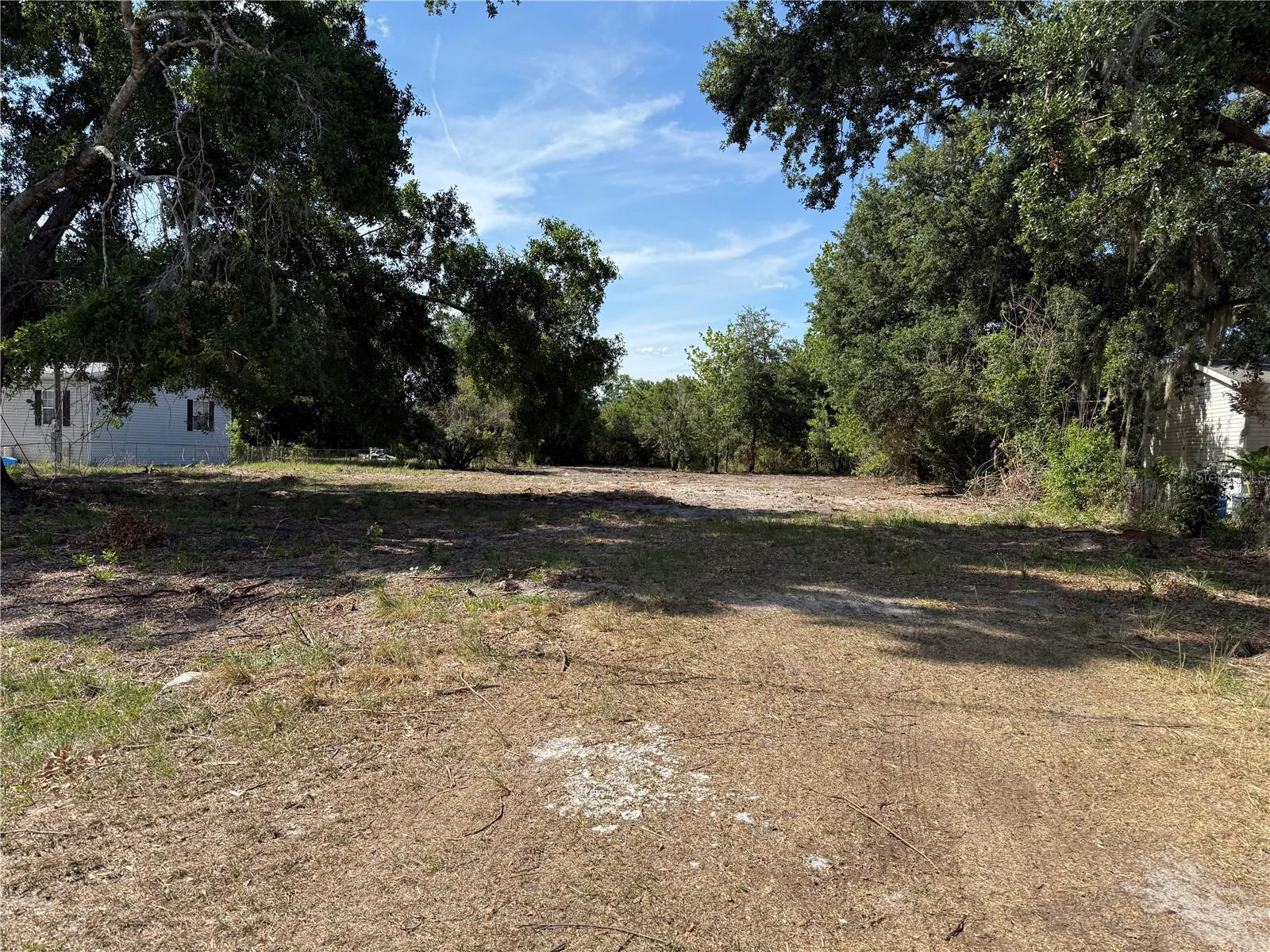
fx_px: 881
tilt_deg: -1.7
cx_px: 635
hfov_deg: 71.6
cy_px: 476
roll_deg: -1.5
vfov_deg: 56.8
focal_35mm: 24
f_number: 1.78
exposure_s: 1/3021
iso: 80
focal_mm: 6.76
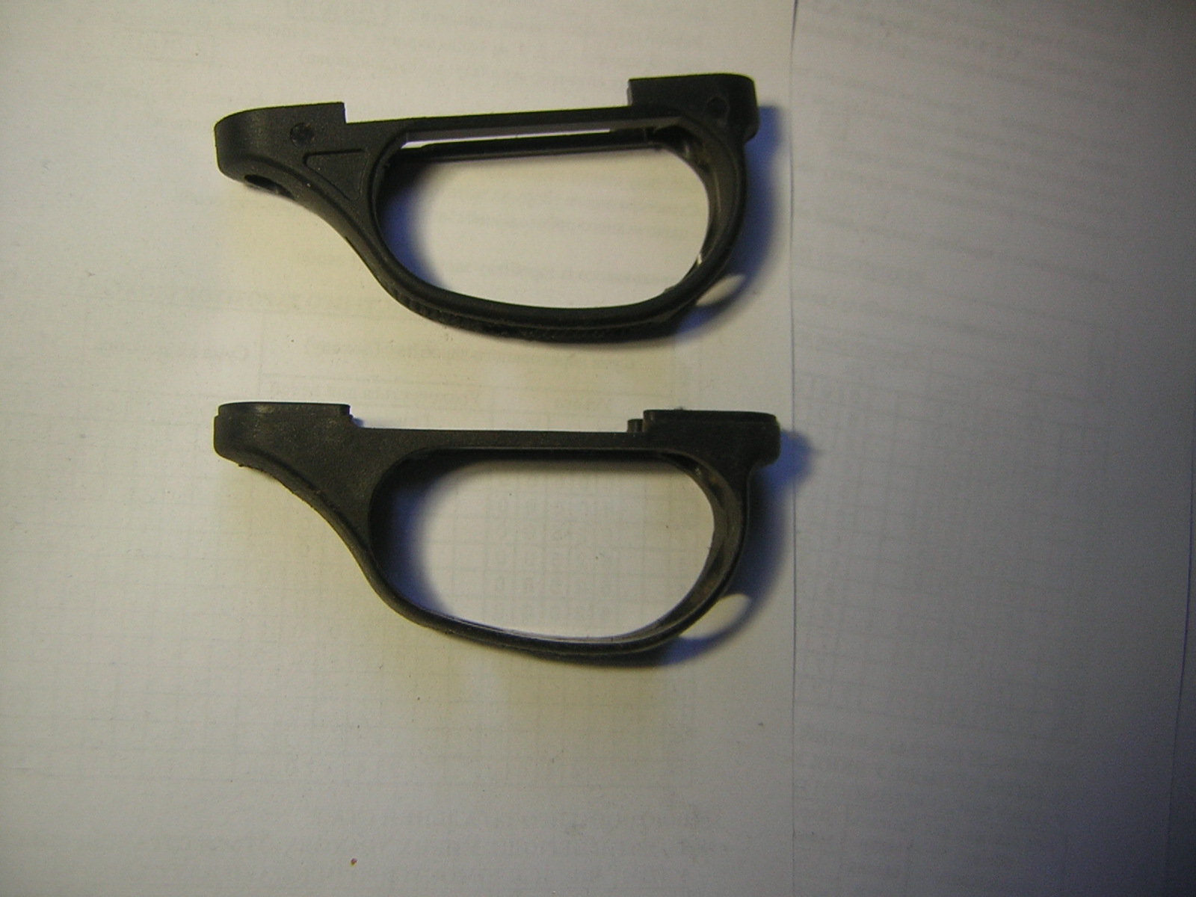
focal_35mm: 36
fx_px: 1244
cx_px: 598
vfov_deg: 39.7
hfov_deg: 51.4
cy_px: 448
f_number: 2.6
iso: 50
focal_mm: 4.7
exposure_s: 1/77.6
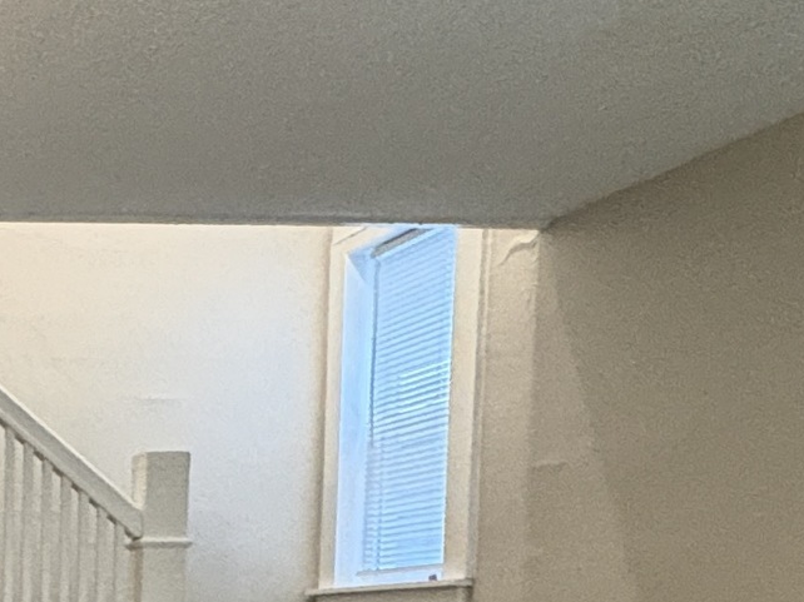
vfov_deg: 19.8
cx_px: -323
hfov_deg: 24.2
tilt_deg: -5.8
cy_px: 821
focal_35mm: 67
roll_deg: -0.1
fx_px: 1556
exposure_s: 1/60
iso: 800
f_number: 2.2
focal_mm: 2.22
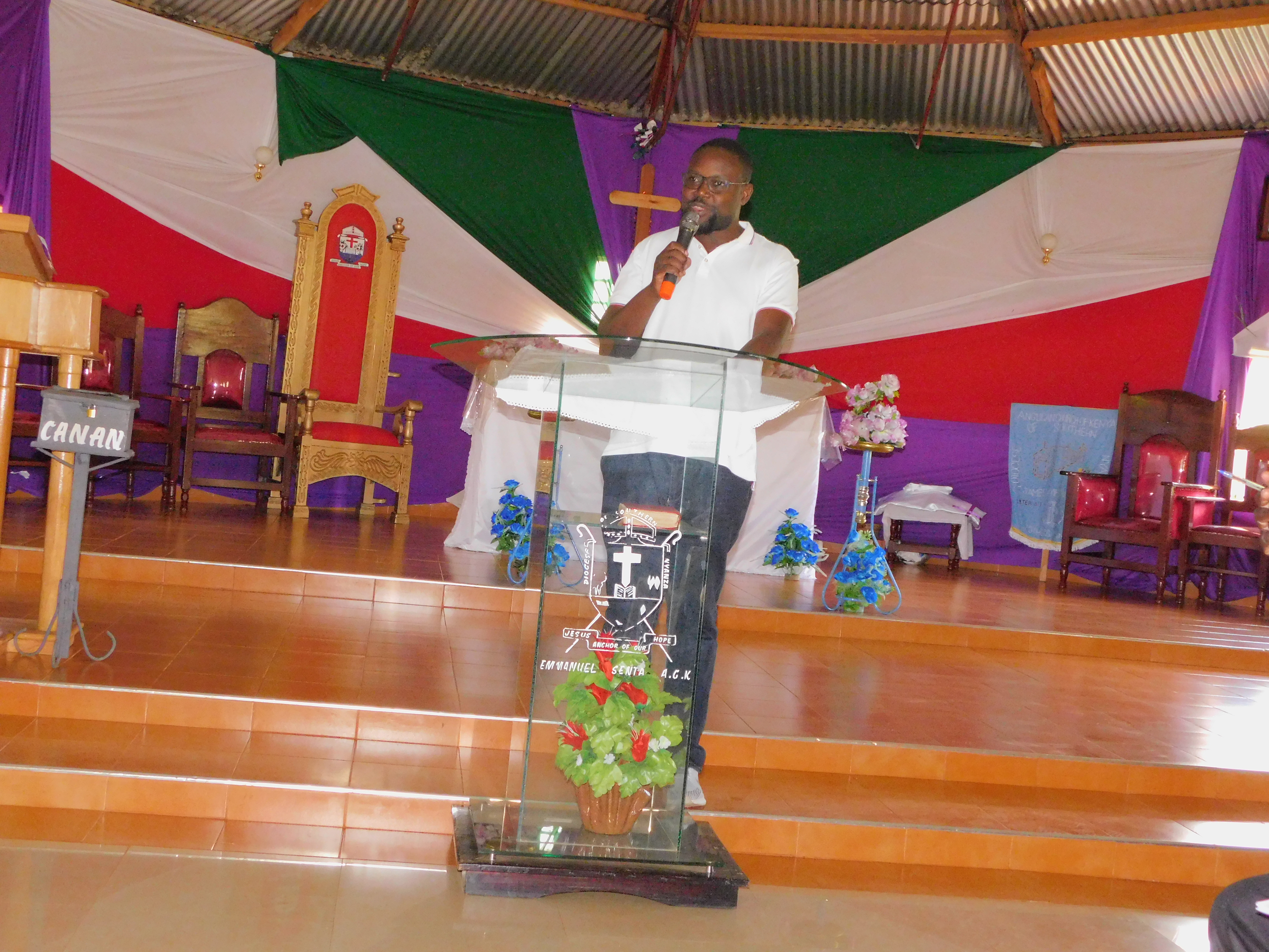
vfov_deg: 32.2
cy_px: 476
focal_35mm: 45
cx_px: 634
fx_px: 1650
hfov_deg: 42.1
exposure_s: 1/30
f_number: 3.7
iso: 1000
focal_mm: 8
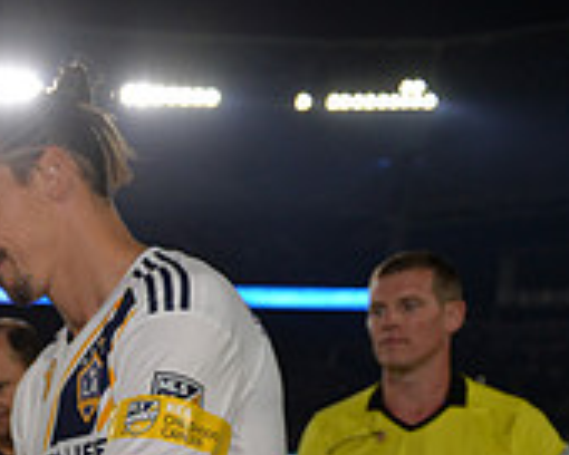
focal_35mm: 77
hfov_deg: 21.9
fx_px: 1297
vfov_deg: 18.5
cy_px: 601
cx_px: -204
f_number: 2.8
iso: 720
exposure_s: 1/1600
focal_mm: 24
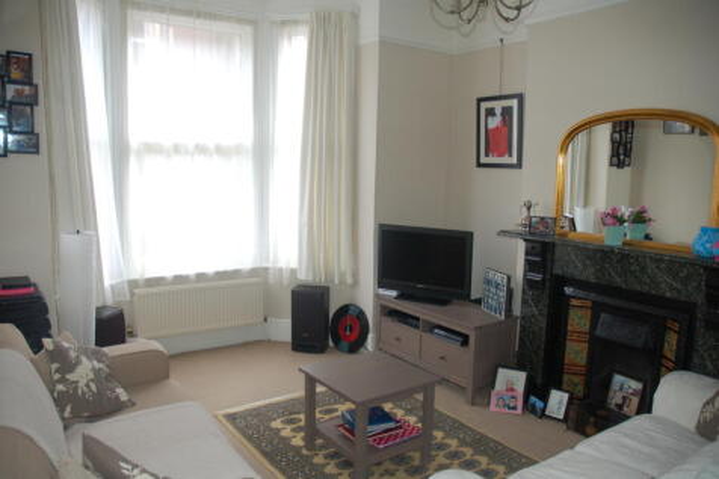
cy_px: 240
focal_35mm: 27
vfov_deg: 47.9
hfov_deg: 67.4
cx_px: 360
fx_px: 539
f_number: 3.5
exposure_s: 1/125
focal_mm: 18
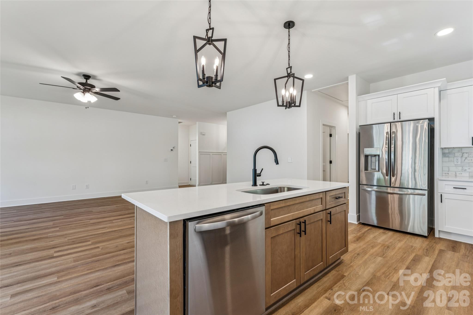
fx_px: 213
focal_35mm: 16
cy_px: 158
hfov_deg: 96.0
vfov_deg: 73.1
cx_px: 236
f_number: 9
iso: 100
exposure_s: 1/4
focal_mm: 16.2
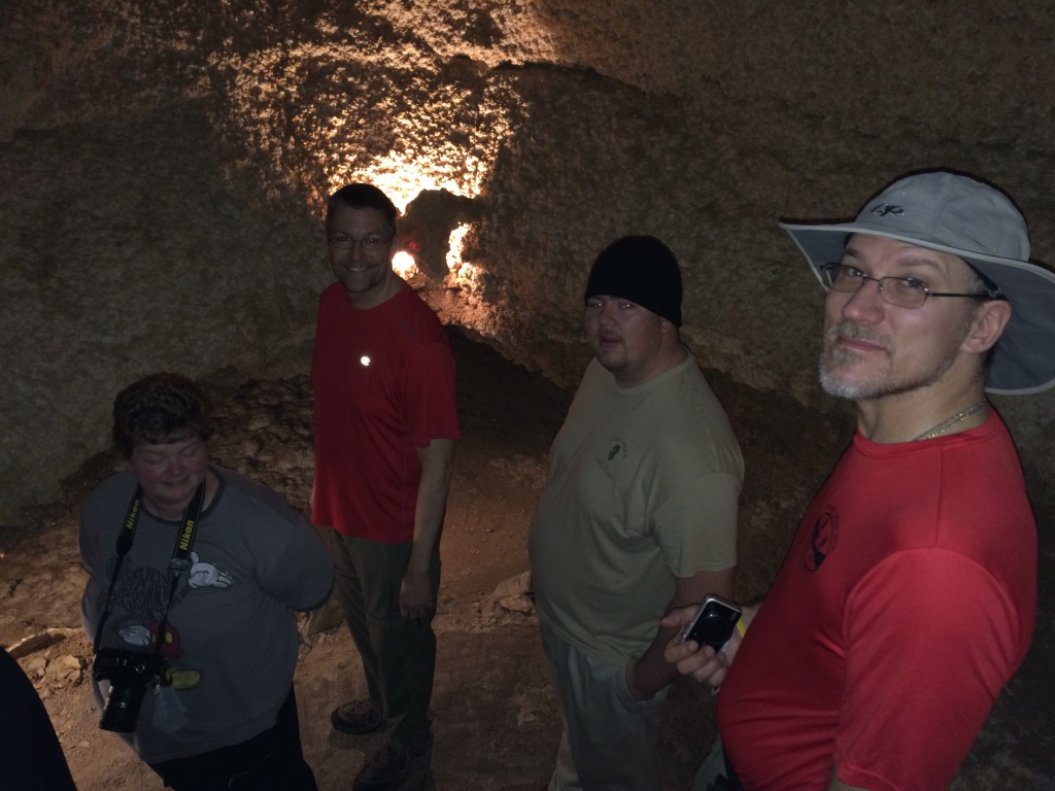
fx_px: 884
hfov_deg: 61.7
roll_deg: -1.2
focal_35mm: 29
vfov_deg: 48.2
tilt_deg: -28.4
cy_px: 396
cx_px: 528
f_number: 2.2
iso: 160
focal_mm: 4.15
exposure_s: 1/16
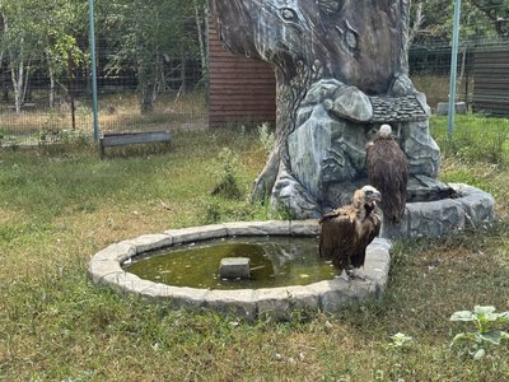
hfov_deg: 39.7
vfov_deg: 30.3
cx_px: 254
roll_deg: +0.3
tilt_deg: -9.3
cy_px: 191
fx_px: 706
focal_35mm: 48
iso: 64
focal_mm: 6.76
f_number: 1.78
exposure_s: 1/1238
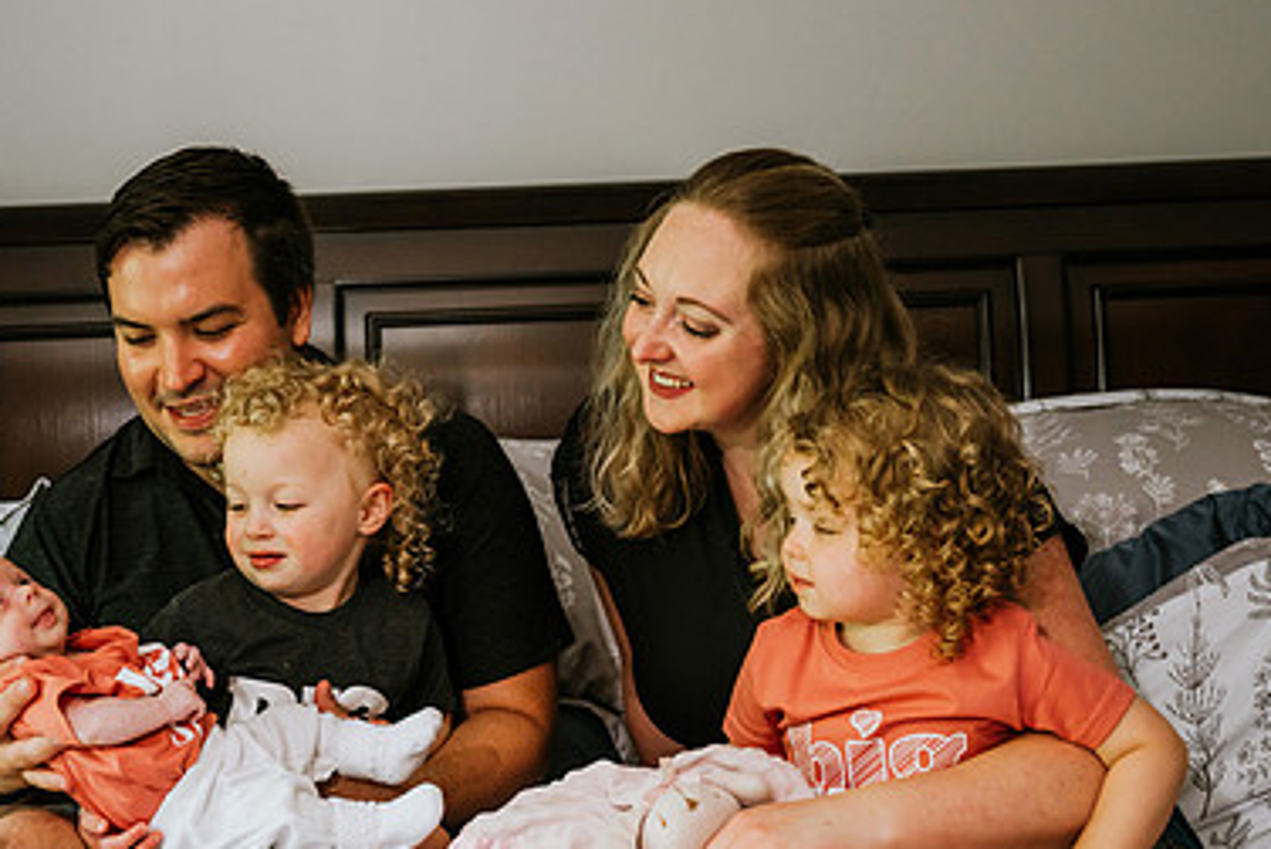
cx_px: 497
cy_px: 587
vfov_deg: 24.9
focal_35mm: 54
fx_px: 1907
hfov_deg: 36.7
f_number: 2.8
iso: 1000
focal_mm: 35
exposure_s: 1/250
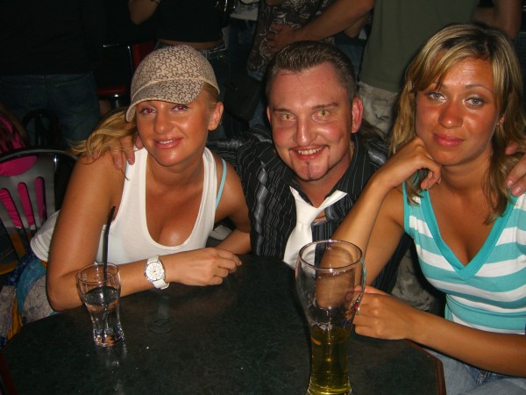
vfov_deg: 37.7
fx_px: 577
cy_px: 198
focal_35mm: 38
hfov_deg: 49.0
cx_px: 263
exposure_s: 1/60
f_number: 2.8
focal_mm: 7.9
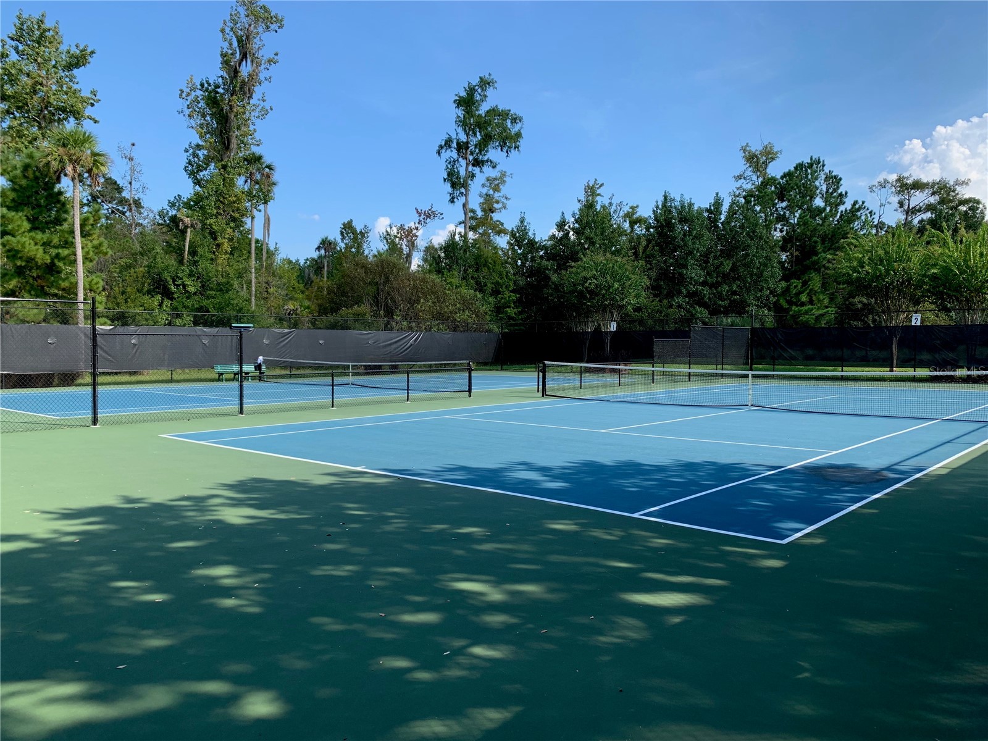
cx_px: 494
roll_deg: +0.0
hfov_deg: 67.3
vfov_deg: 53.1
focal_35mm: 26
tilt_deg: -0.3
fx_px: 742
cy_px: 370
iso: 25
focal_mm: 4.25
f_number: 1.8
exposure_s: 1/1176
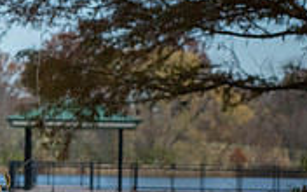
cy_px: 230
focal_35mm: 269
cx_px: -140
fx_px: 2251
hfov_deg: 7.7
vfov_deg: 4.9
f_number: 8
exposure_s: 1/640
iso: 400
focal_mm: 80
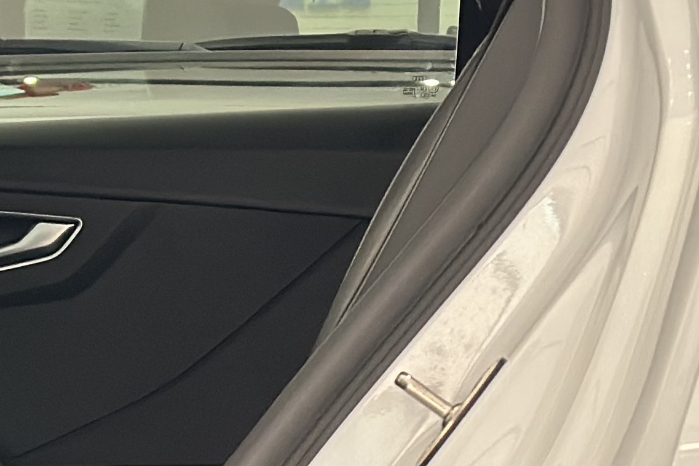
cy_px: 342
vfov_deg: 7.7
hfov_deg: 11.2
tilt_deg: -0.3
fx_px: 3436
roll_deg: -0.1
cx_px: -323
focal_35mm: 177
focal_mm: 6.86
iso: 250
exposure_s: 1/60
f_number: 1.78
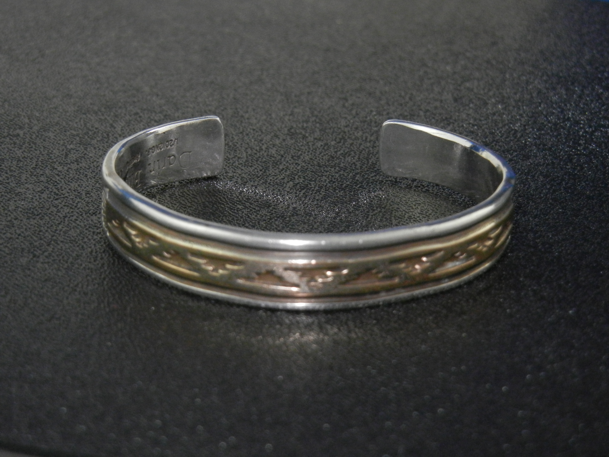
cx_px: 304
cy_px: 228
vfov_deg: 21.6
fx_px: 1196
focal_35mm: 68
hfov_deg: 28.6
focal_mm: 12.2
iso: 800
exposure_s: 1/30
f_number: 8.2
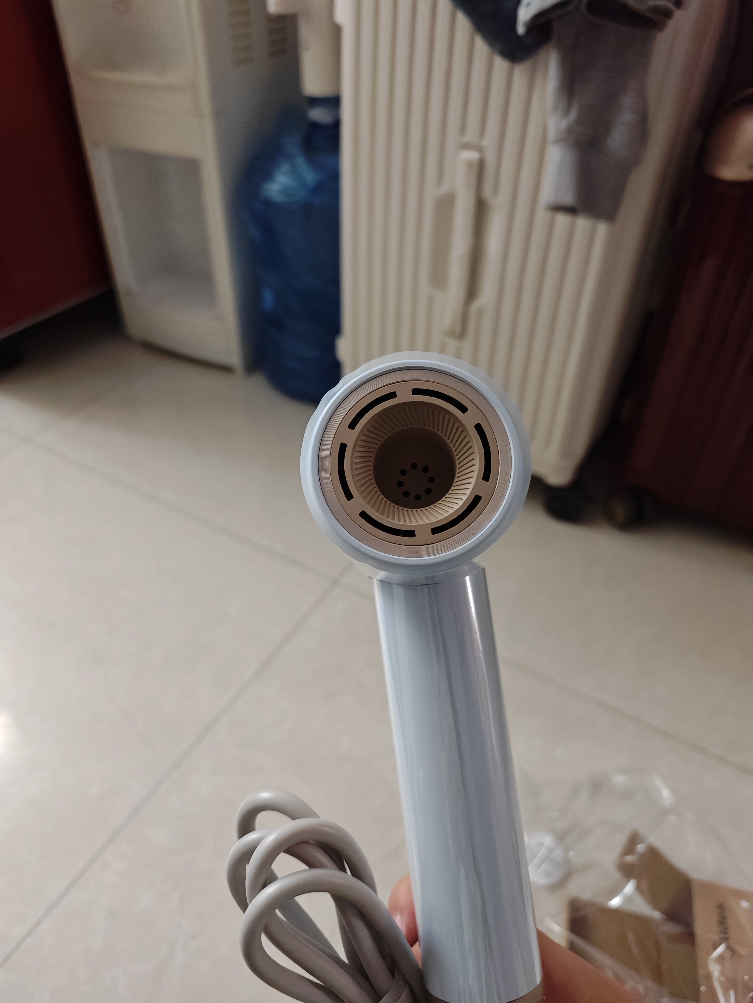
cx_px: 376
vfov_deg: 73.9
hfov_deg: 58.9
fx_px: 667
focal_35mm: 23
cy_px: 502
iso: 9082
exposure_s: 1/236
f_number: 1.68
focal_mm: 6.45
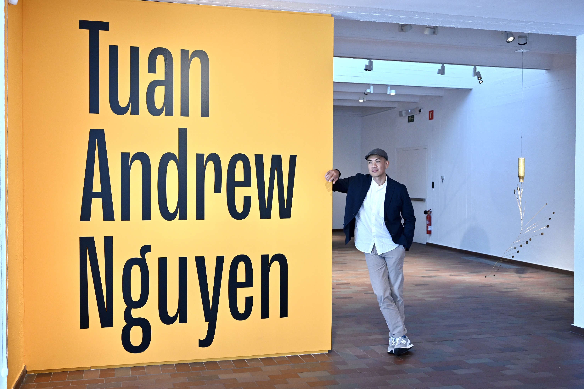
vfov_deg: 35.1
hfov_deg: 50.7
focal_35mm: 38
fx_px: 616
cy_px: 194
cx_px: 292
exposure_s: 1/250
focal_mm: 38
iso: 2500
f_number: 4.5
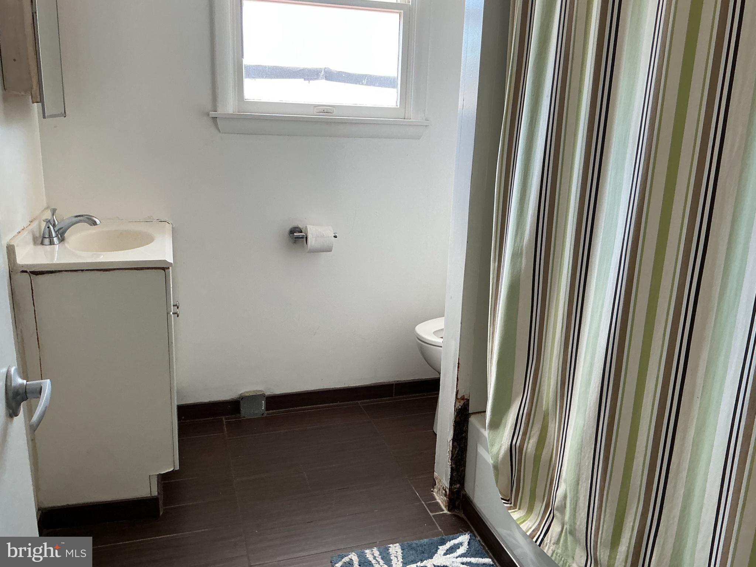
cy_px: 284
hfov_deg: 61.7
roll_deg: -2.1
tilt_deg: -16.5
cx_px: 378
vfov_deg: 48.2
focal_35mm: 29
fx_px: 633
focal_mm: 3
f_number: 1.8
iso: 64
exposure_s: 1/120
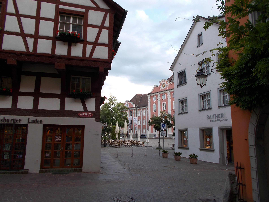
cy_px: 101
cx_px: 134
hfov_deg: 60.0
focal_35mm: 30
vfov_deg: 46.8
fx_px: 233
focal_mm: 5.3
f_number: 3.4
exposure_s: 1/125
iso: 80
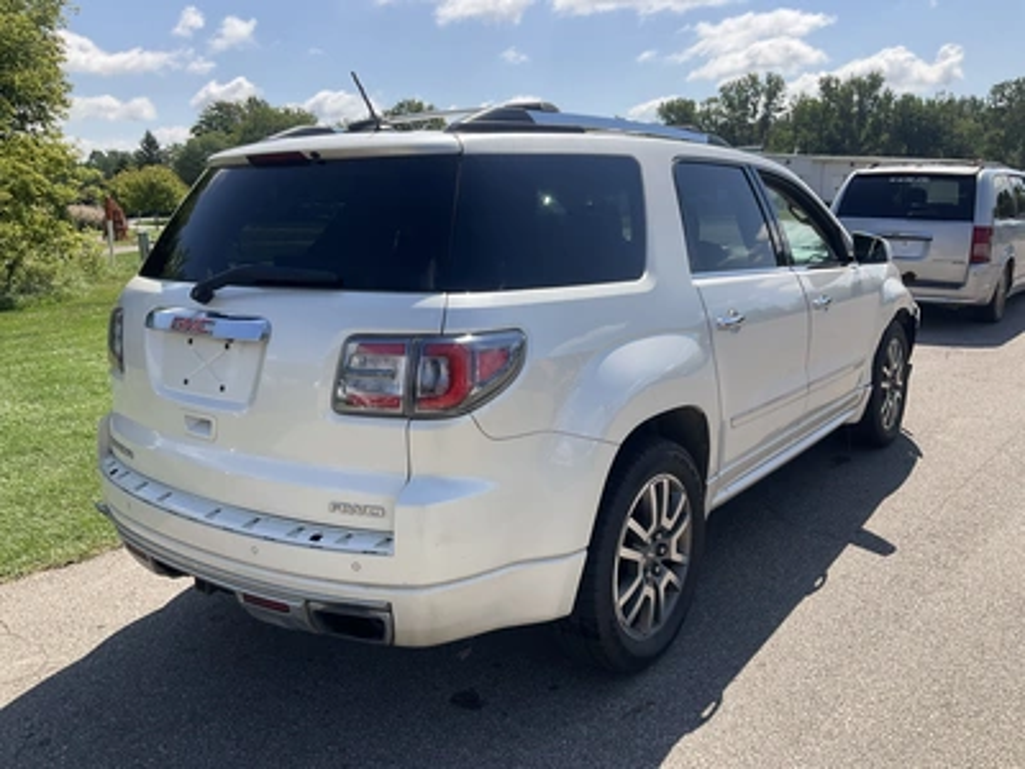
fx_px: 859
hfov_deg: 61.7
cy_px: 384
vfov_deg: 48.2
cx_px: 512
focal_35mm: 29
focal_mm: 3
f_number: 1.8
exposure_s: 1/1577
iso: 25
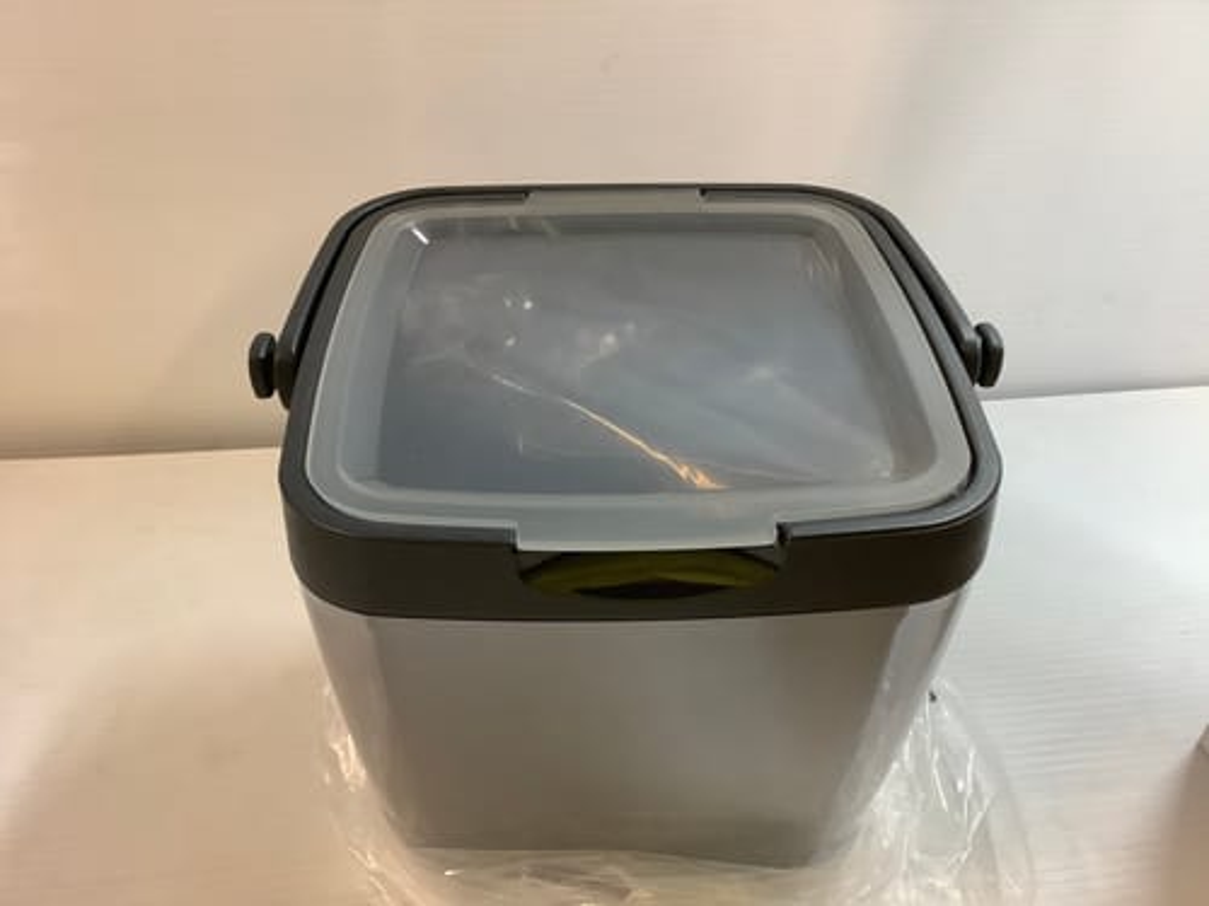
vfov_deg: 45.4
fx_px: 1083
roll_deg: +3.2
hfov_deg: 58.4
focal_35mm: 31
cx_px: 604
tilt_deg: -37.7
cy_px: 453
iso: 250
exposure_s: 1/50
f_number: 2.4
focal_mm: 3.3
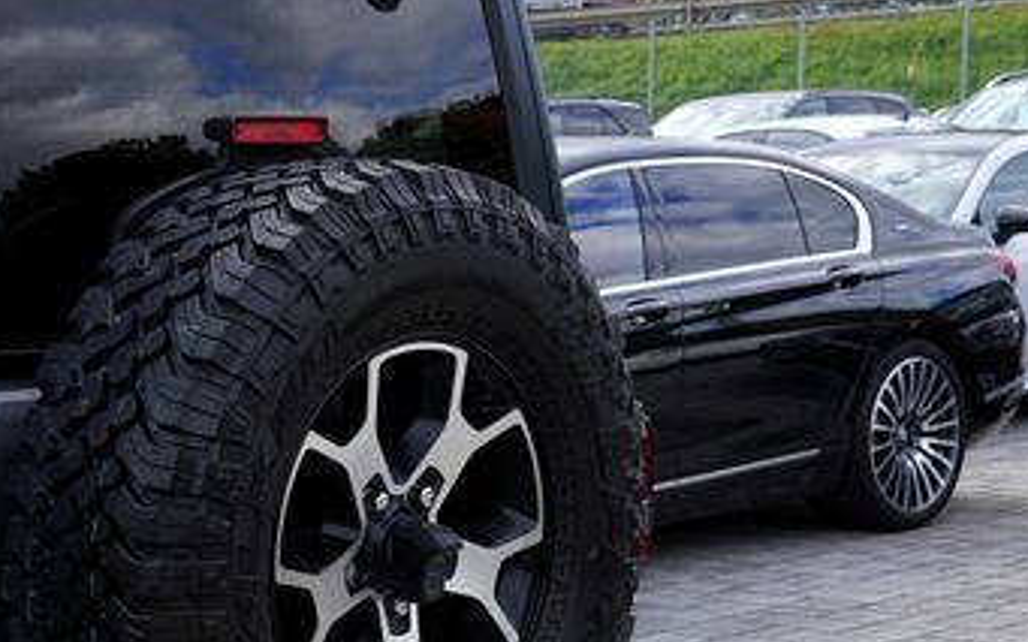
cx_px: -401
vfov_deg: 13.6
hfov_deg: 19.7
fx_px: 2661
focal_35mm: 95
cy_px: 591
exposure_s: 1/250
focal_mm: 31
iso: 200
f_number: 7.1
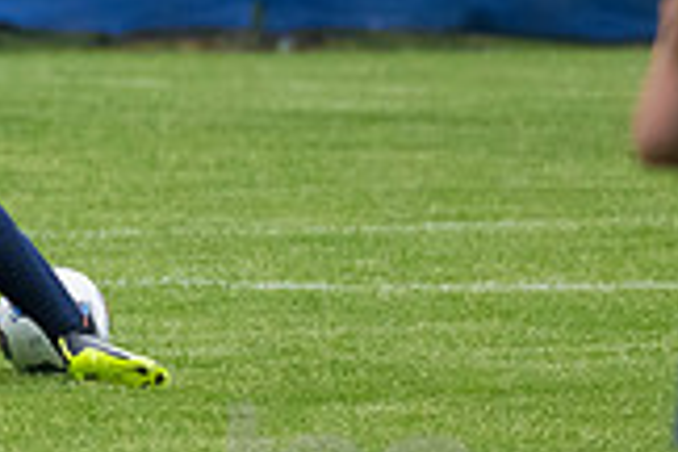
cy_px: -36
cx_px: -239
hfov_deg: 1.7
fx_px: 22881
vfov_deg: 1.1
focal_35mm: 1215
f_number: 5.6
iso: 4000
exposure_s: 1/1600
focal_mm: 340
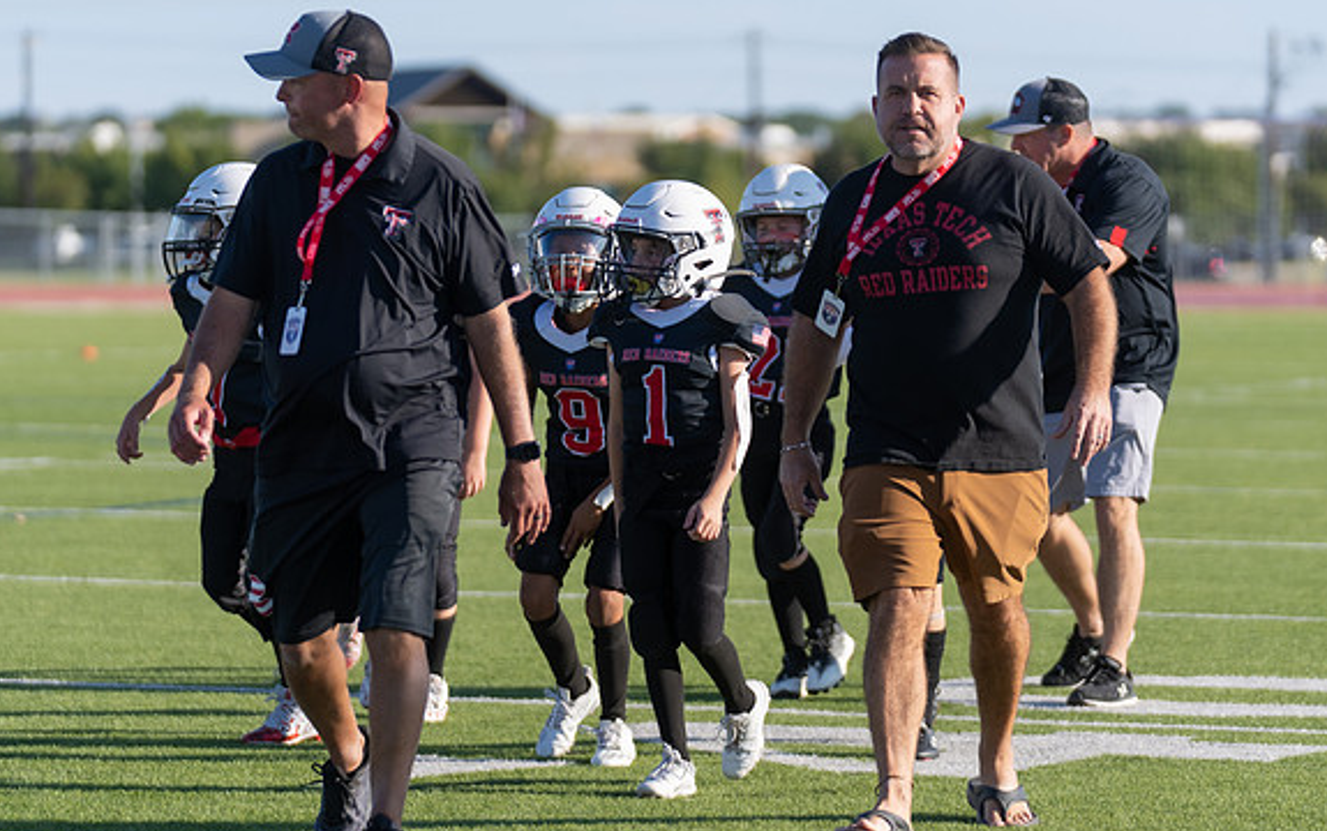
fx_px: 7237
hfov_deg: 10.5
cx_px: 643
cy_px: 395
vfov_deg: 6.6
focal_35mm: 200
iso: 100
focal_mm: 132
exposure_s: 1/1250
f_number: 2.8
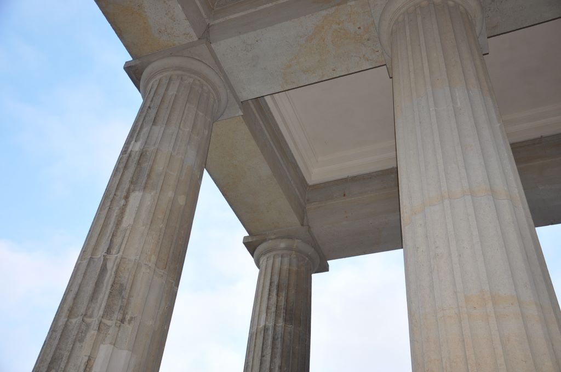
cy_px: 186
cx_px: 280
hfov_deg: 51.3
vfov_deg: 35.4
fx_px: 584
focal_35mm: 38
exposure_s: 1/200
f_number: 4.5
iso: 200
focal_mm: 25
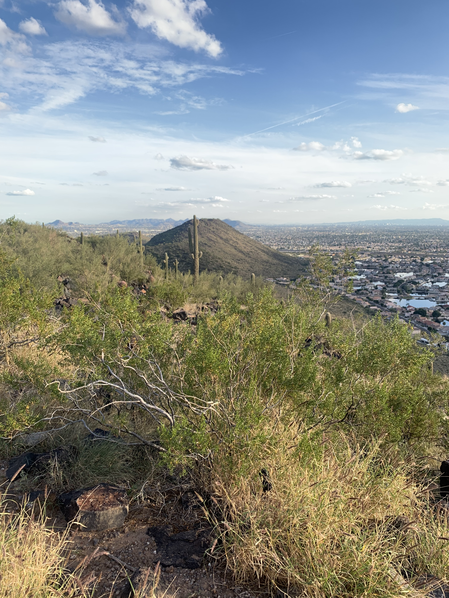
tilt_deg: -7.6
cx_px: 224
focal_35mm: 26
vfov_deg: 67.3
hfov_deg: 53.1
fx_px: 450
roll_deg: +0.0
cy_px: 299
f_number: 1.8
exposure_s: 1/275
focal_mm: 4.25
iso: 25
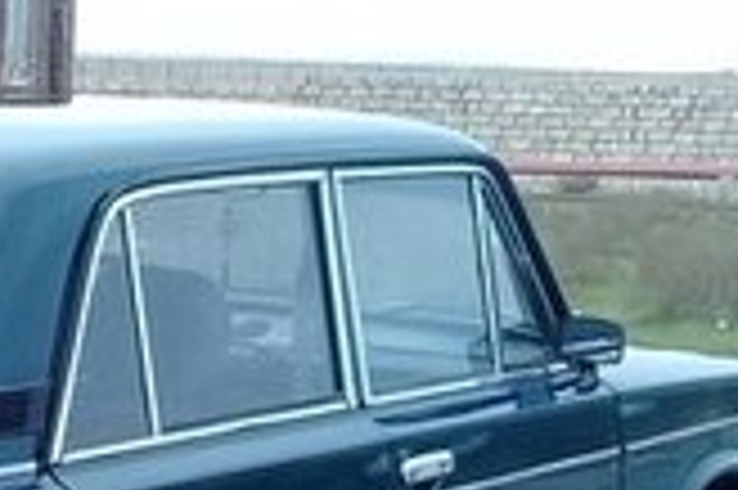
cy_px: 659
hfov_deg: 15.5
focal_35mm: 130
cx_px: -14
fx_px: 2662
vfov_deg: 10.3
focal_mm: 3.3
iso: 64
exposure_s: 1/408
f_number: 2.2
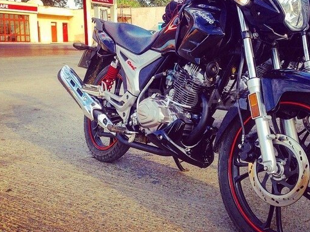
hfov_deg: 43.8
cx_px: 177
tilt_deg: -7.4
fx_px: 385
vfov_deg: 33.5
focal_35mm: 43
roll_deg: -1.3
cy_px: 98
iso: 50
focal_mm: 4.12
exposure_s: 1/427
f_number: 2.4
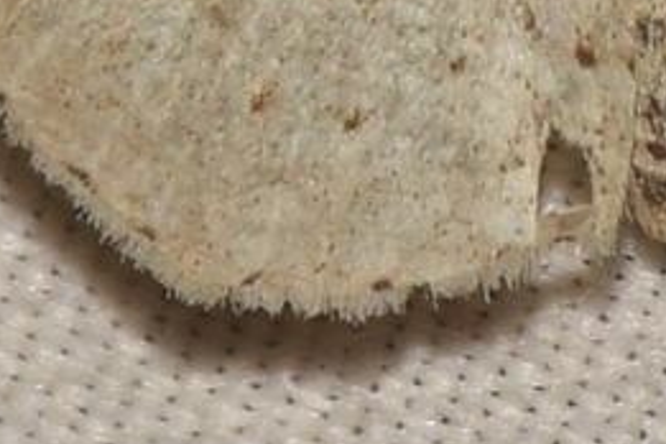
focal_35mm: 771
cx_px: 586
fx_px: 14262
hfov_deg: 2.7
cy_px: -145
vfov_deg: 1.8
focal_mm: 140
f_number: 10
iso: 125
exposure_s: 1/160
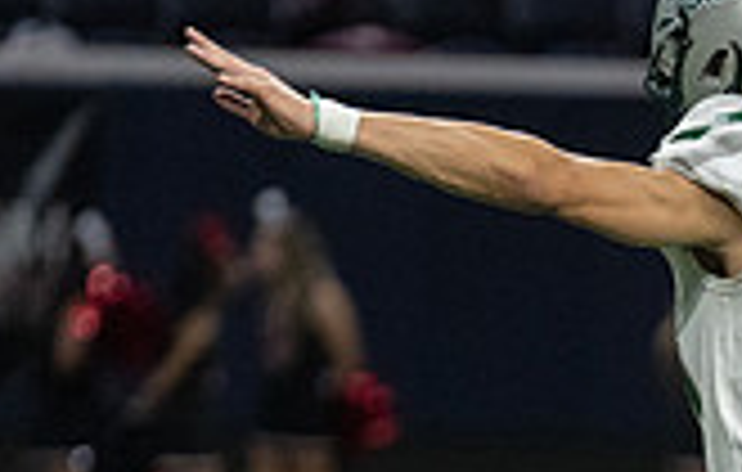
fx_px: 15976
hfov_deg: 2.7
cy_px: 851
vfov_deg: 1.7
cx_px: 891
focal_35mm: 786
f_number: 2.8
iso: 4000
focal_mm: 192
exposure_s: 1/1000
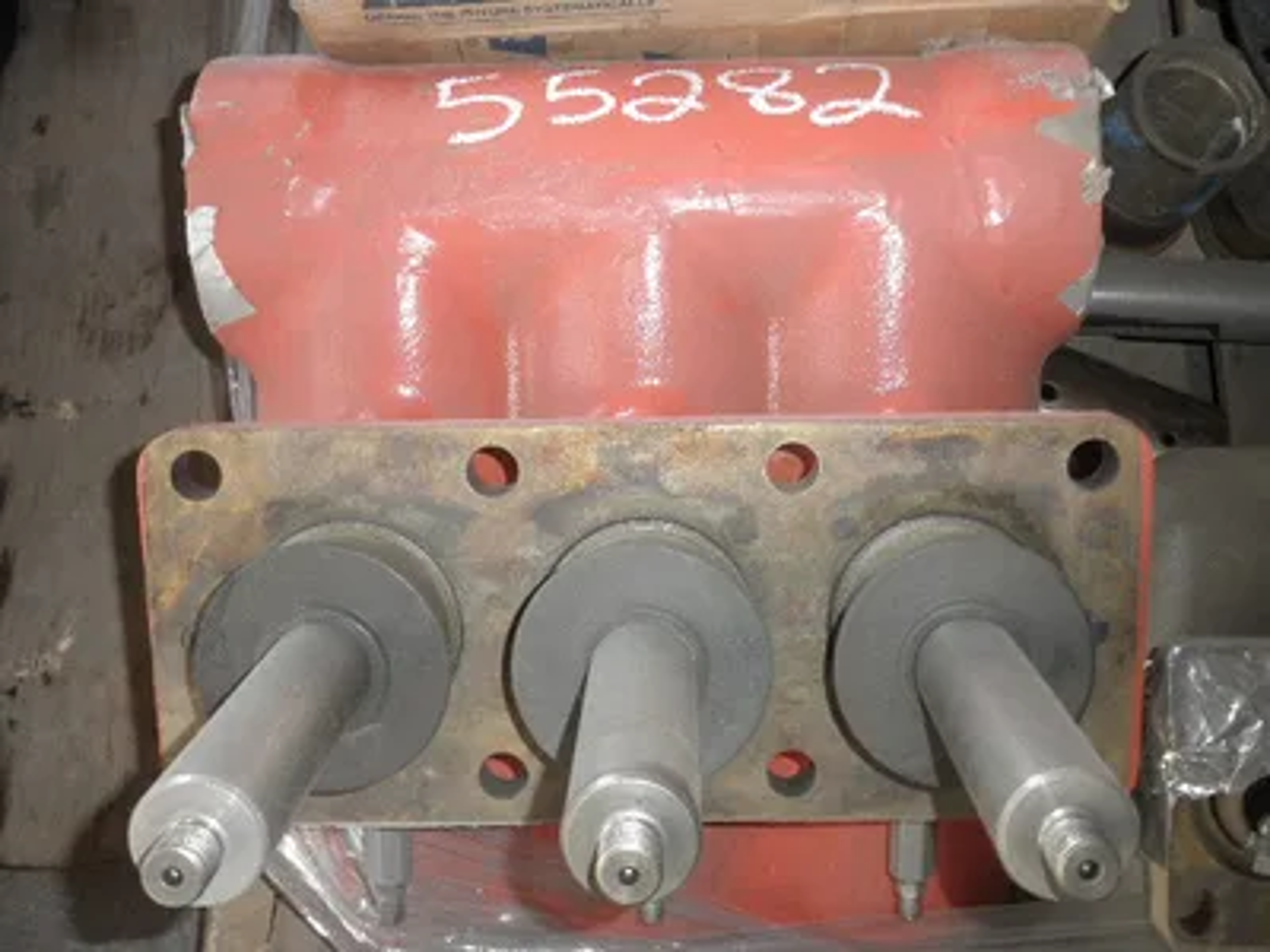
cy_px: 476
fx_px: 1614
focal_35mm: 44
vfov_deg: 32.9
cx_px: 635
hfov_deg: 42.9
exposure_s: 1/80
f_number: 3.4
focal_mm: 7.9
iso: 200
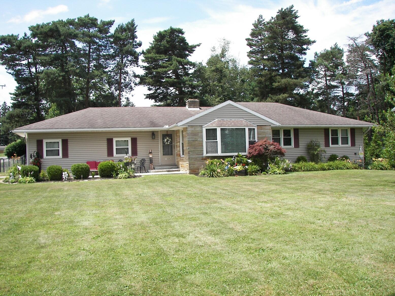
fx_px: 411
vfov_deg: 39.7
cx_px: 198
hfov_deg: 51.4
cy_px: 148
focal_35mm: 36
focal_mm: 6
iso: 50
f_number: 2.8
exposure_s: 1/500
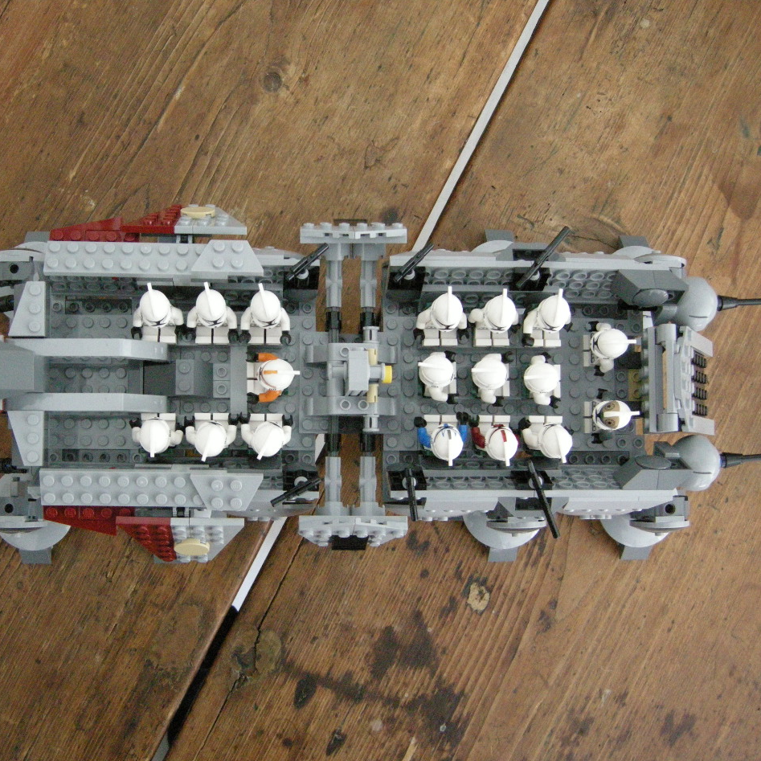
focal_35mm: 43
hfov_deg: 39.1
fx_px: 1070
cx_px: 317
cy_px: 383
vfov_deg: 39.2
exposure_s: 1/30
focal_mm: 7.5
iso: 664
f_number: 2.7
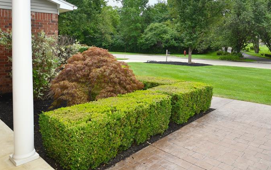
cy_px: 60
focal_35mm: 26
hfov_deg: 70.4
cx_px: 136
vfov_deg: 47.0
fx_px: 192
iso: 160
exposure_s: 1/200
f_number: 6.3
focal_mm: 17
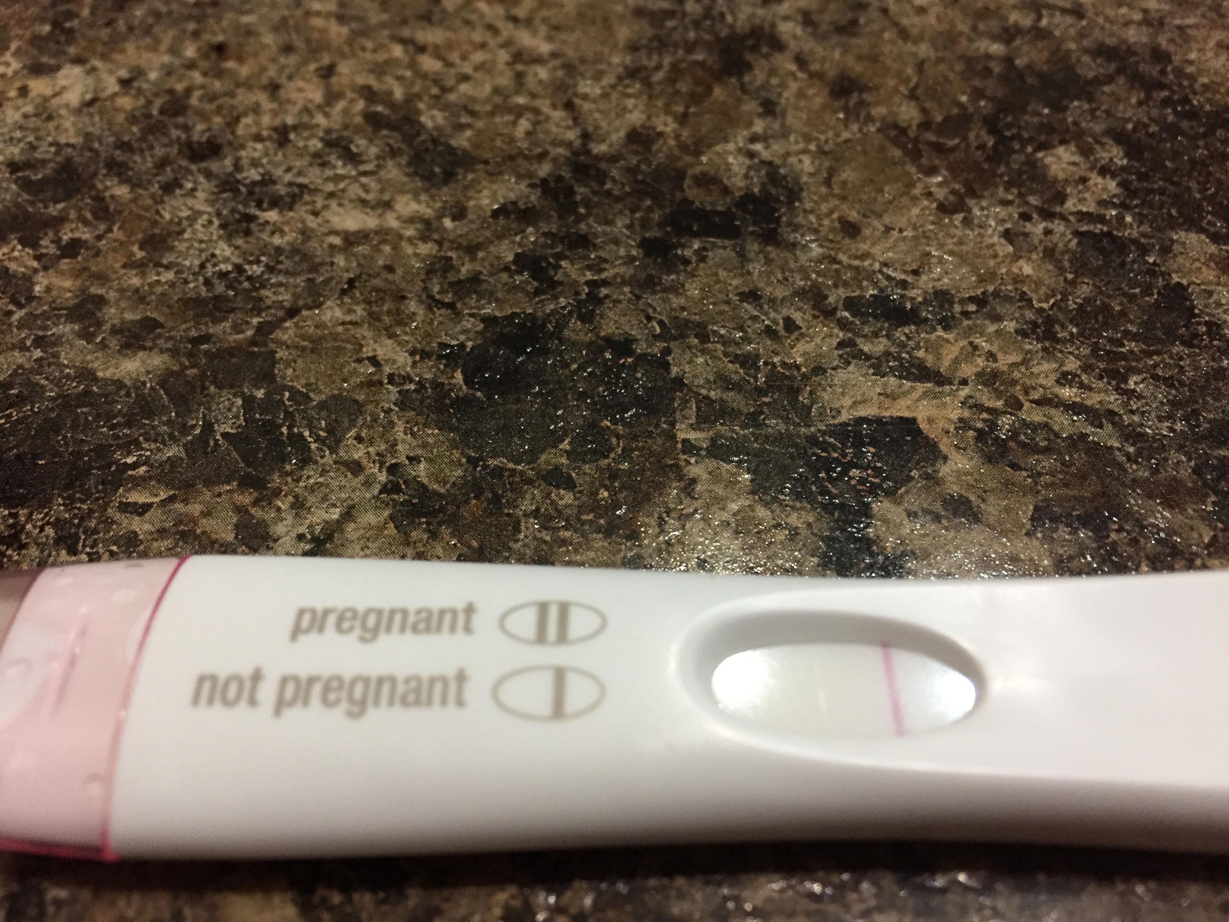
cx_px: 614
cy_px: 461
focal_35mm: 29
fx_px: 1030
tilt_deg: -51.8
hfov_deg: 61.7
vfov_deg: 48.2
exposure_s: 1/30
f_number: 2.2
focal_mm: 4.15
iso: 125
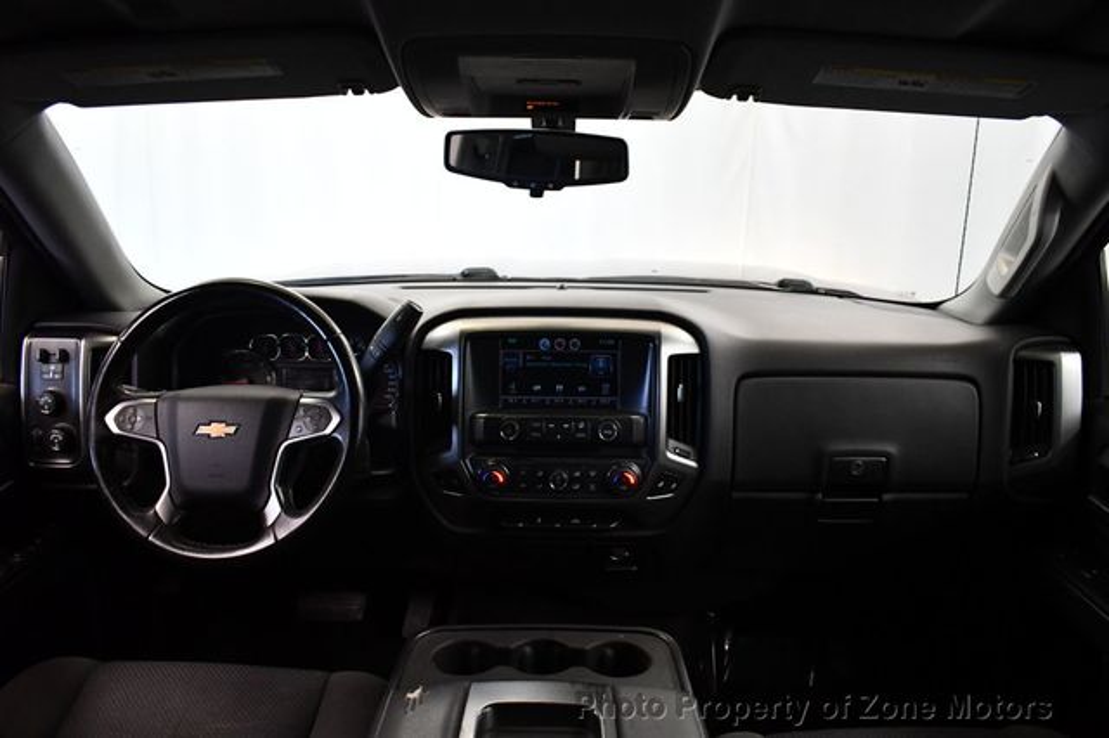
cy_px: 369
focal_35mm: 27
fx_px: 831
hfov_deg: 67.4
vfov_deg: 47.9
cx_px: 554
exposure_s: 1/125
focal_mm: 18
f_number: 3.5
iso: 3200
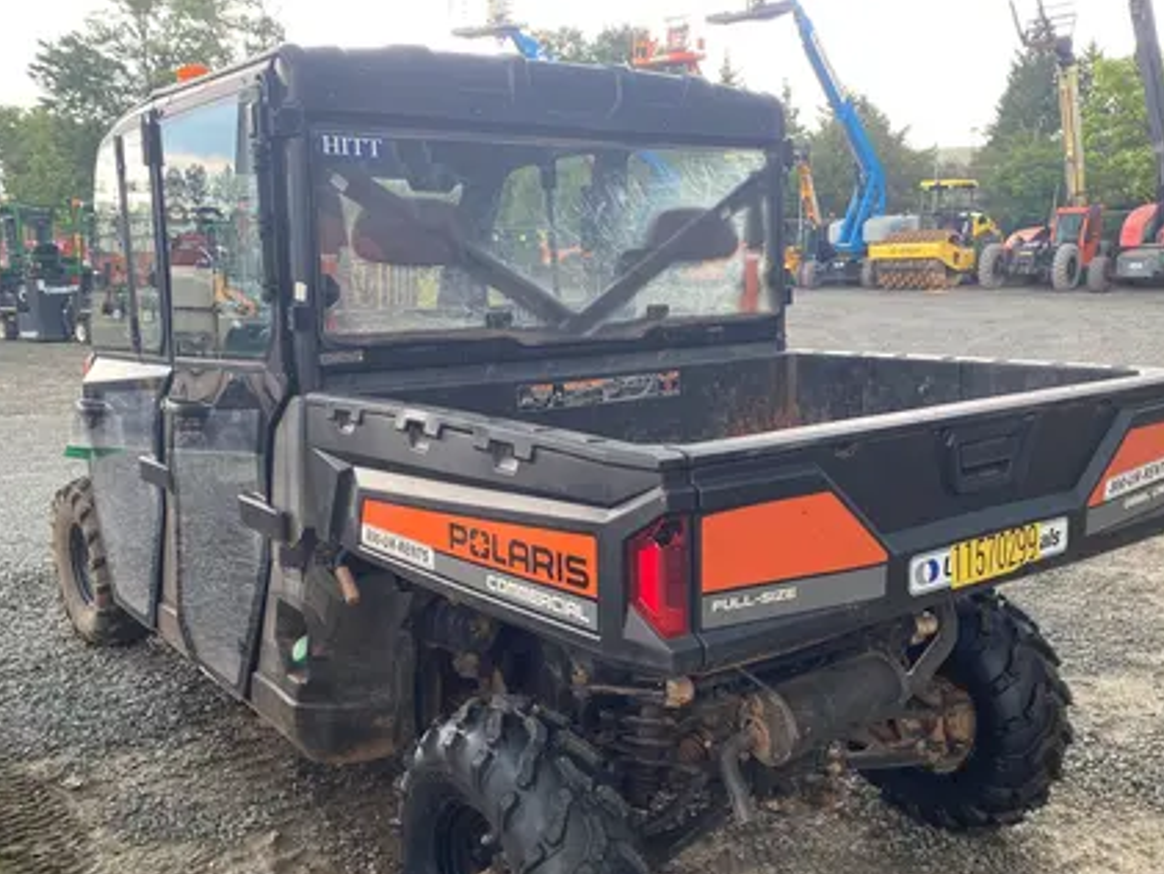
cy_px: 546
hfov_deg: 53.7
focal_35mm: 34
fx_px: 1144
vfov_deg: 41.5
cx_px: 666
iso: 50
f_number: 1.8
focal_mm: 4.25
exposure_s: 1/121
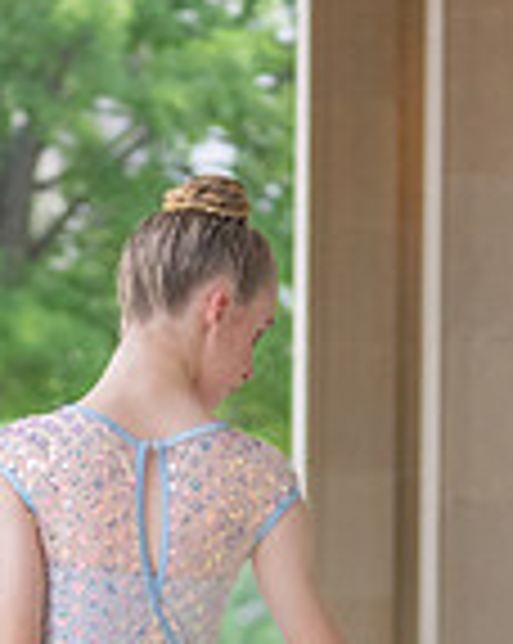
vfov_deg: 5.6
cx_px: -63
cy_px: 809
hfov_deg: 4.5
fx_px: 6581
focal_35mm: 346
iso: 800
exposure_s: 1/320
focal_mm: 70
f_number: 2.8
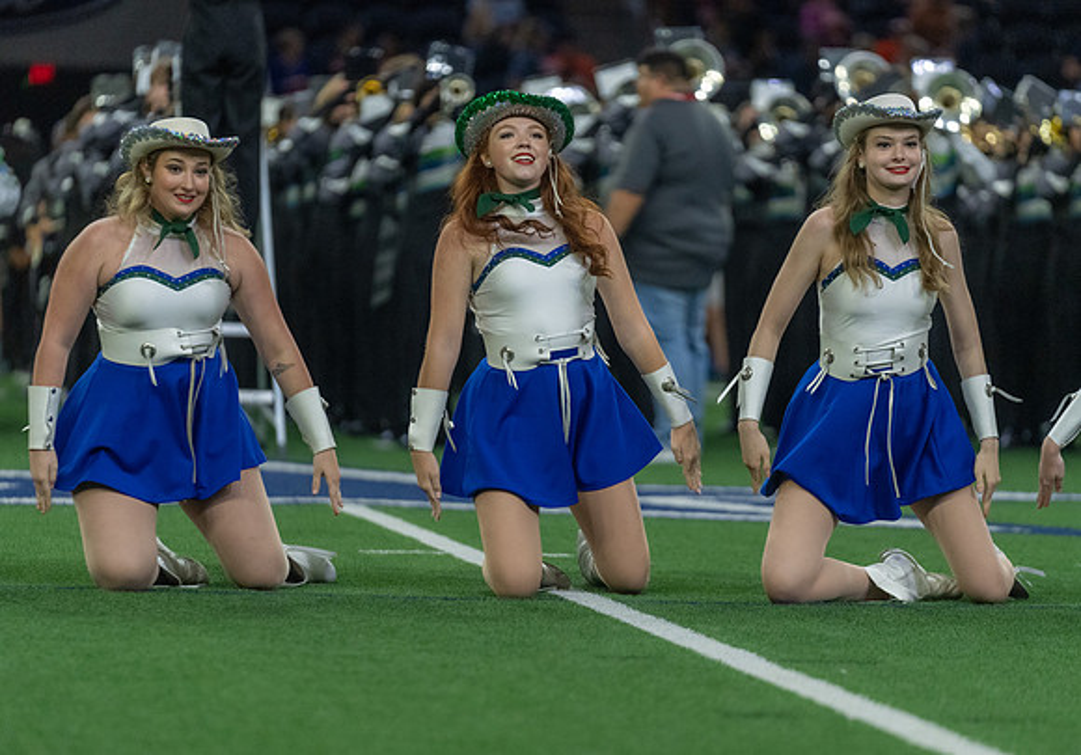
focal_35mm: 237
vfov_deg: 6.0
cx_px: 547
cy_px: 416
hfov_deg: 8.6
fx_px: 7213
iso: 4000
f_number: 2.8
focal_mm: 200
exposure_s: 1/1250
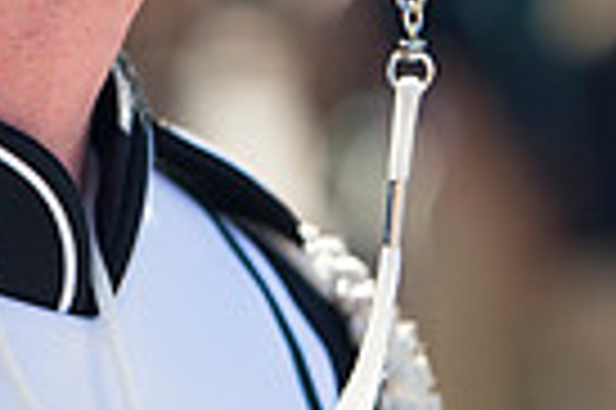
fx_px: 11229
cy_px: -401
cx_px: 701
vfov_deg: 2.1
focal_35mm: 657
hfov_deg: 3.1
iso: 200
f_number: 4.5
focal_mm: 155
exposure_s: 1/1000
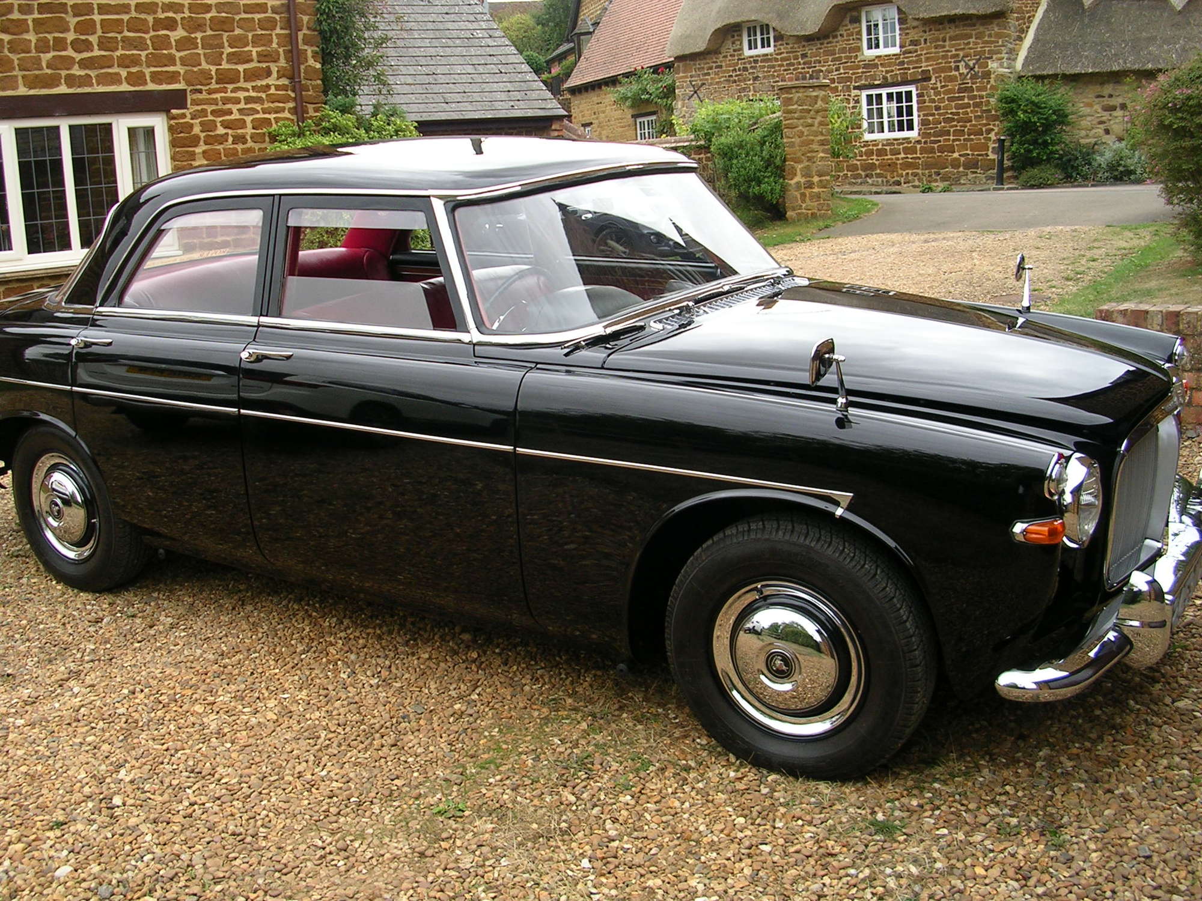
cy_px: 450
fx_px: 1320
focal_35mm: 38
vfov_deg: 37.7
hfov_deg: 49.0
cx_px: 601
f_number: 2.8
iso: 50
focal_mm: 5.8
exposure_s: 1/272
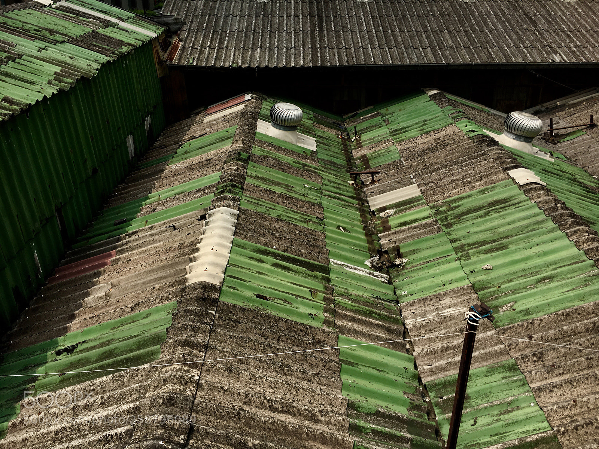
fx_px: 502
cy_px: 224
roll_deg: +0.3
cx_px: 300
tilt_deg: -27.1
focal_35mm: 29
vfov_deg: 48.2
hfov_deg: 61.7
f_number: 2.2
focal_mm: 4.15
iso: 25
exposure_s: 1/1326
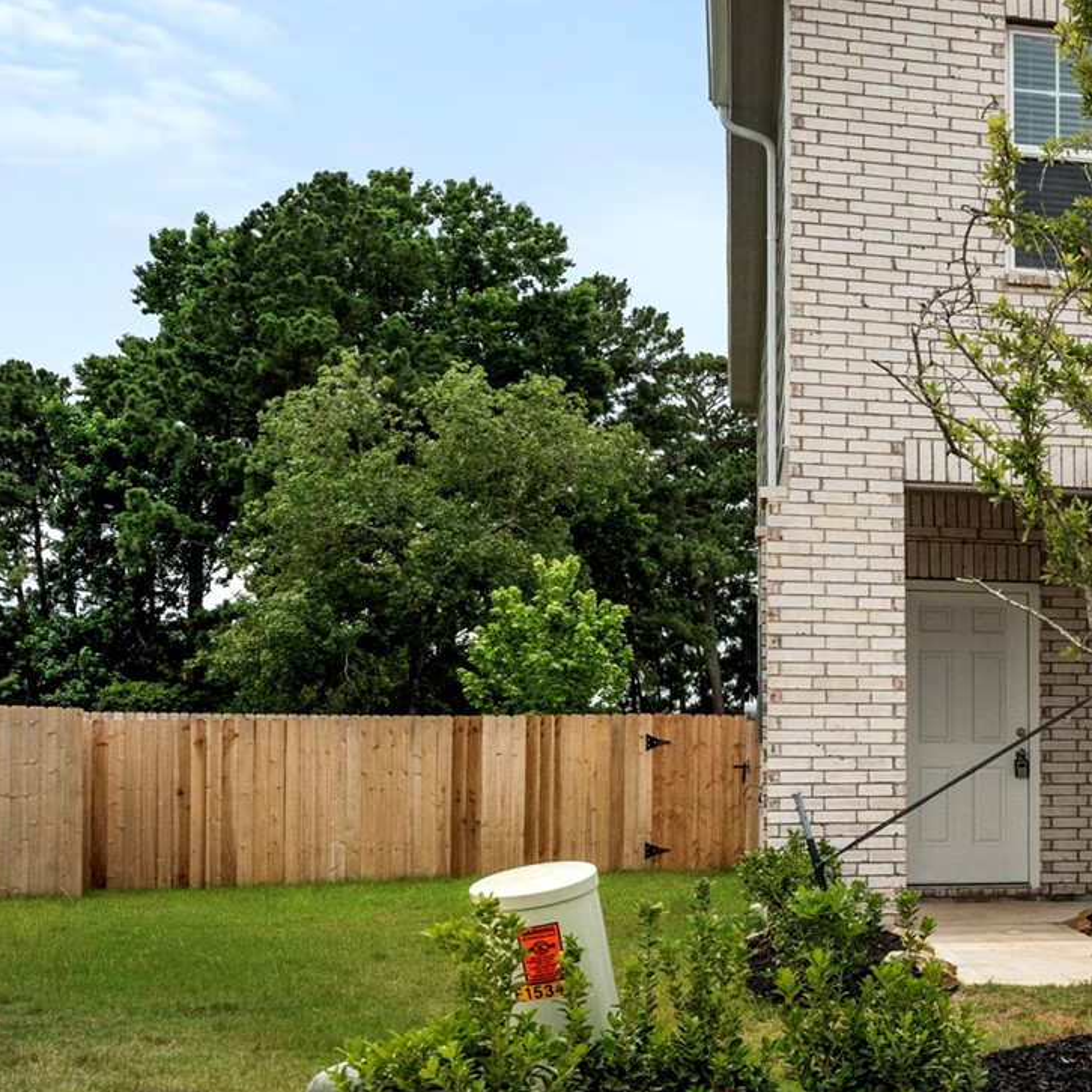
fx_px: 2177
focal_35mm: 61
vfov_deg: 28.2
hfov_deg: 23.9
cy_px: 582
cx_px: 1501
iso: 800
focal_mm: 24
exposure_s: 1/1000
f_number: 9
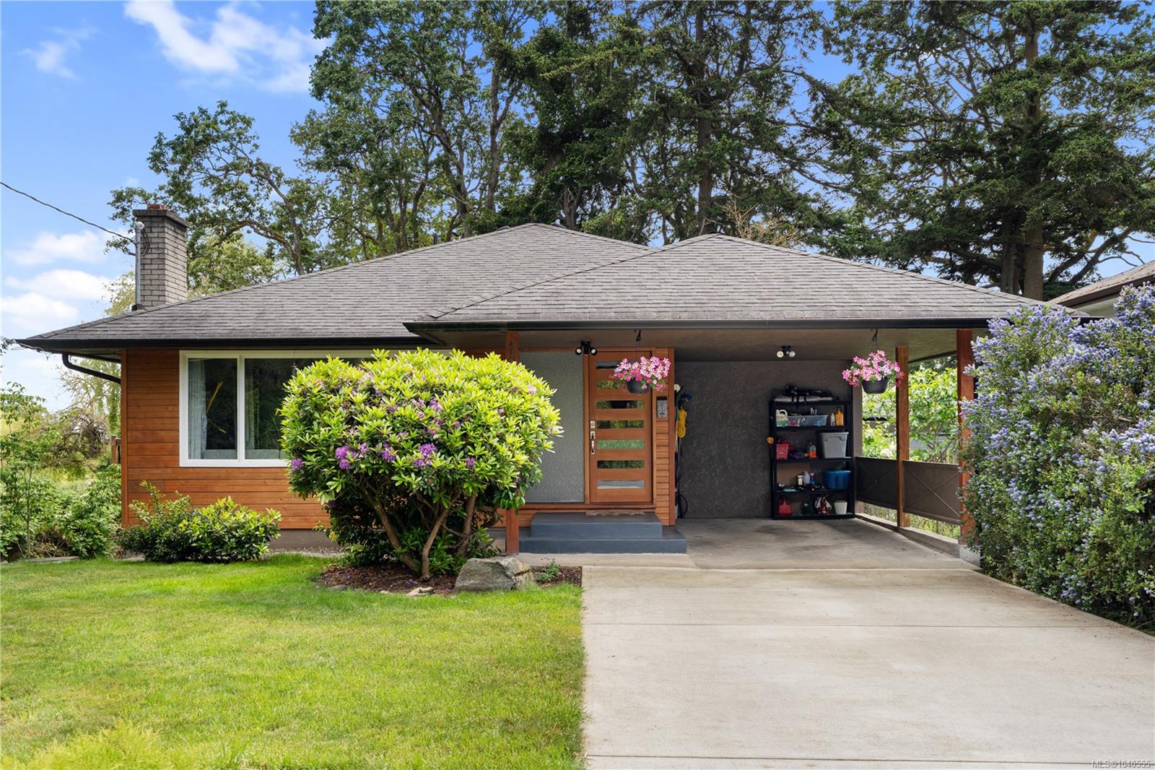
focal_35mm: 35
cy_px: 385
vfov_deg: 37.8
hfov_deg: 54.4
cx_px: 578
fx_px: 1123
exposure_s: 1/200
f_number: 3.2
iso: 250
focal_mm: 35
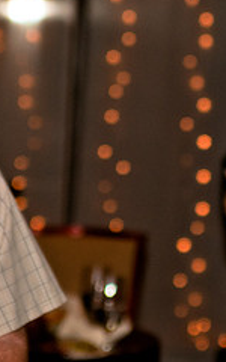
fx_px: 2732
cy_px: 111
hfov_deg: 4.7
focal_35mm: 277
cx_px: 223
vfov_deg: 7.6
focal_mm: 75
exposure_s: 1/200
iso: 400
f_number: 3.2
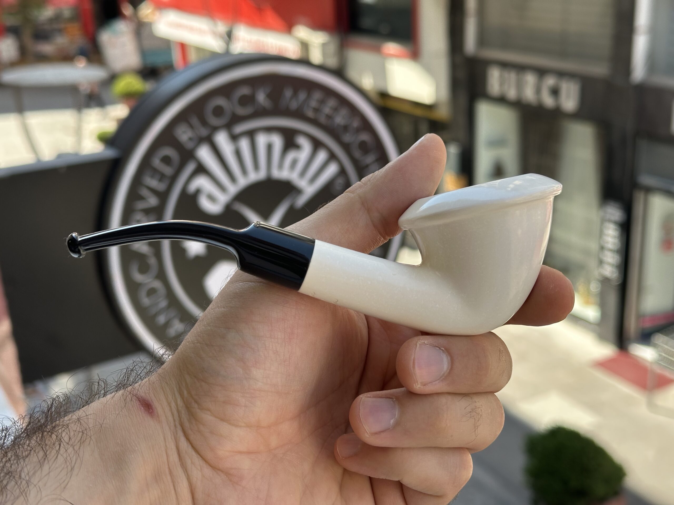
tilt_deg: -18.9
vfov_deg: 30.3
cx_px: 337
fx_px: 935
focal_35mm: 48
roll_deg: +2.6
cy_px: 252
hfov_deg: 39.7
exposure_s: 1/681
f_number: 1.78
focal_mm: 6.86
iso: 64
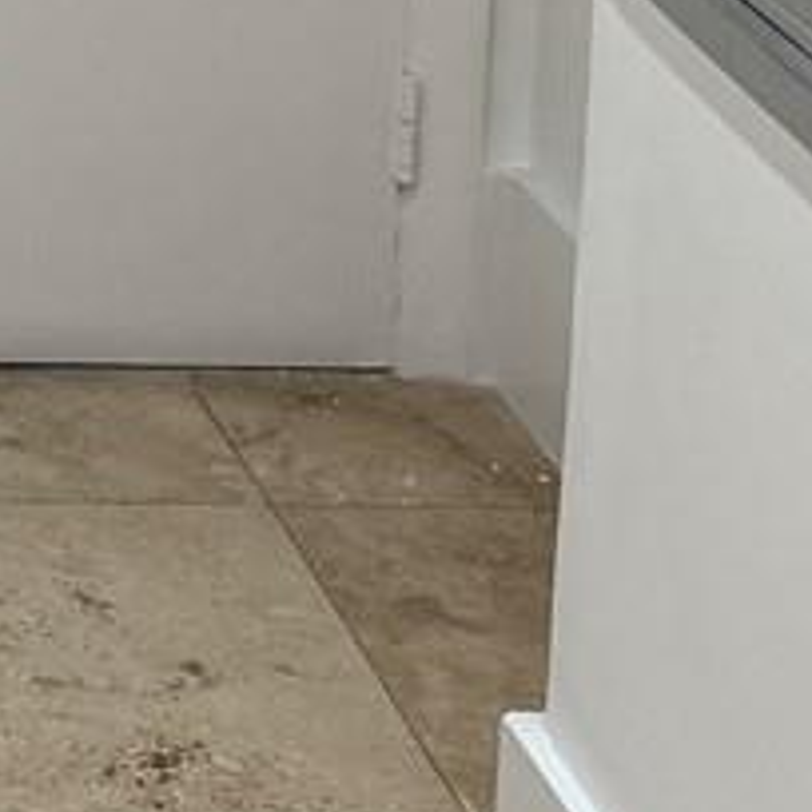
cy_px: -884
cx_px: -1318
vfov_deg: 9.7
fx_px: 4405
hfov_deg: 9.1
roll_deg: +1.6
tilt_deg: -8.8
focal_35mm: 166
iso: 64
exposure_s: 1/120
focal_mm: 6.76
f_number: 1.78
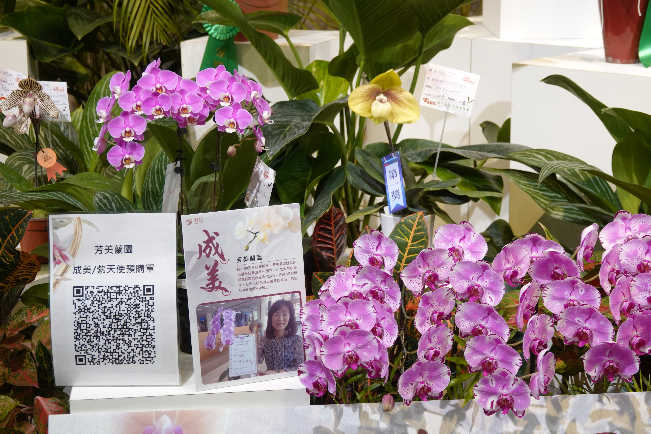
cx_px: 326
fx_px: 1302
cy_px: 217
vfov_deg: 18.9
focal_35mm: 72
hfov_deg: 28.1
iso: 800
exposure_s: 1/80
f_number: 3.5
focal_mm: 26.42
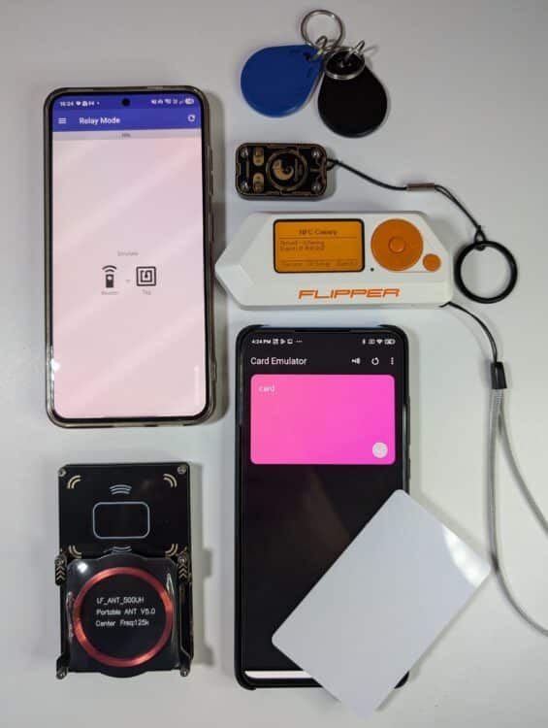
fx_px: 505
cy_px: 364
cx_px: 274
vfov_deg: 71.5
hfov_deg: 57.0
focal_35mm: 24
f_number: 1.68
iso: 202
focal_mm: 6.9
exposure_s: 1/268
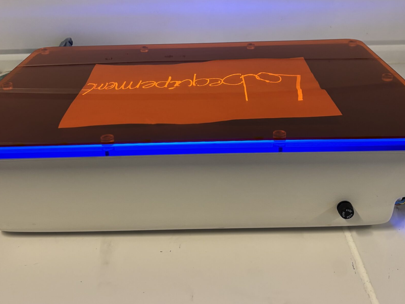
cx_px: 199
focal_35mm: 42
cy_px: 109
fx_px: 491
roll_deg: +1.8
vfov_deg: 34.1
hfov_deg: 44.8
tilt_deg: -21.9
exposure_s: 1/50
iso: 125
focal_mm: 5.96
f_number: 1.6
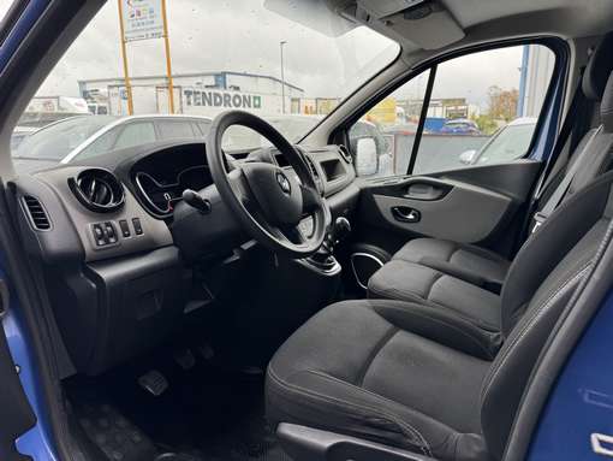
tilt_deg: -12.7
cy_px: 230
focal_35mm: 24
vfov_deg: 56.9
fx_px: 425
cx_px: 306
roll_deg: +0.0
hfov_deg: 71.6
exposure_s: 1/121
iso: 50
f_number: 1.78
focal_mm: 6.86
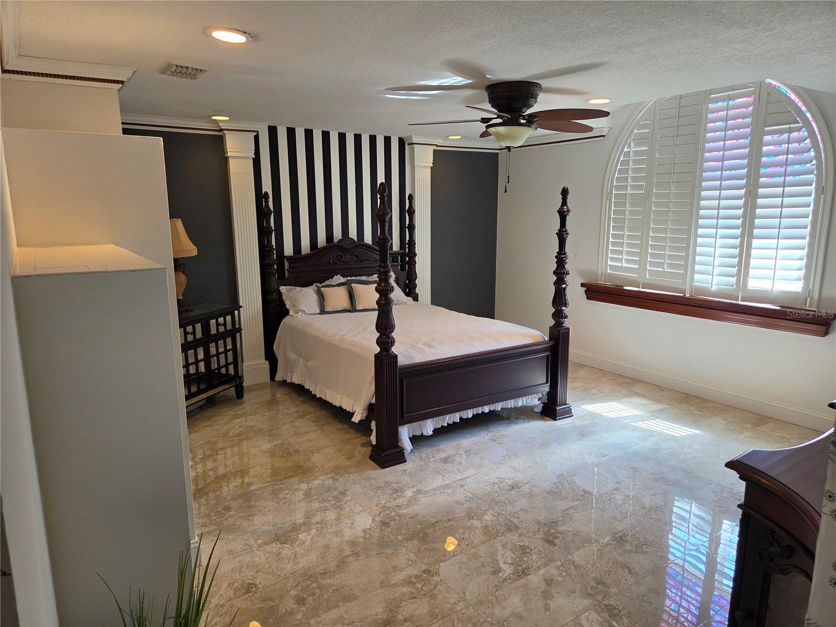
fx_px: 555
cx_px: 418
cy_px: 314
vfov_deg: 58.9
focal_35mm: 23
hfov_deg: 73.9
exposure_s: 1/120
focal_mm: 5.4
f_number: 1.8
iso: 100
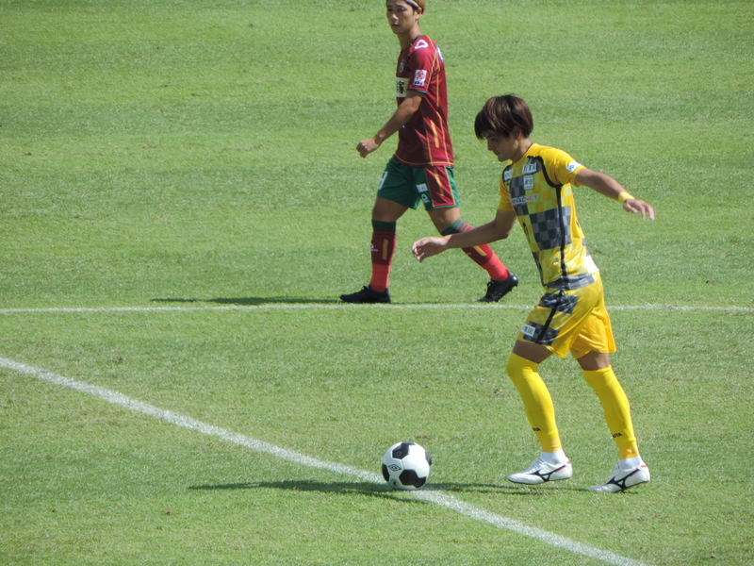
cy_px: 283
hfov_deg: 2.6
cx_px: 377
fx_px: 16336
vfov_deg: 2.0
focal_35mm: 750
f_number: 5.1
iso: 80
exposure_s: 1/400
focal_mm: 133.7
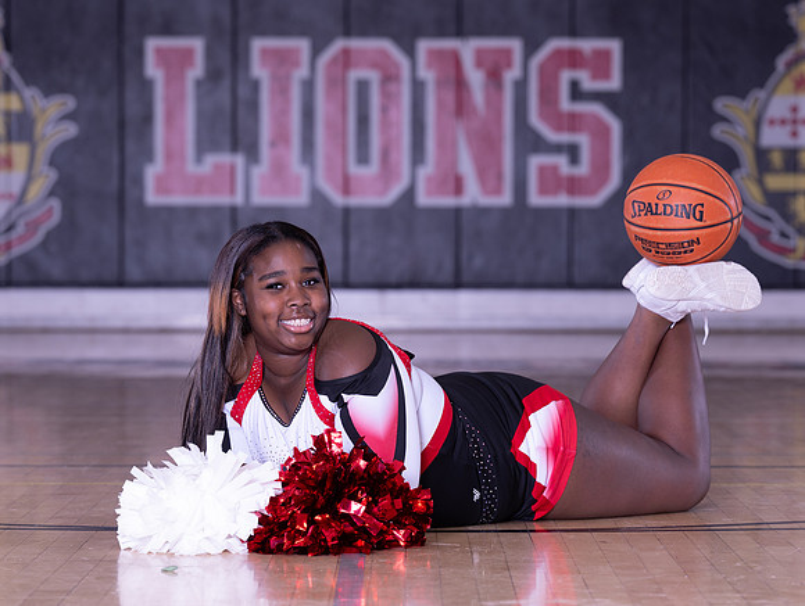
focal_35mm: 153
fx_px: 3575
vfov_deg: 9.7
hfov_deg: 12.8
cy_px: 382
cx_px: 381
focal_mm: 95
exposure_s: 1/125
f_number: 3.5
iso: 125
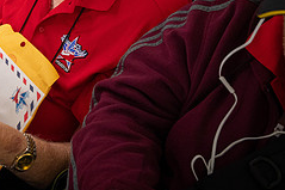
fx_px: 585
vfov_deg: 17.6
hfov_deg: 25.8
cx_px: -11
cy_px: -30
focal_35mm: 74
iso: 6400
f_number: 6.3
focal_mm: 30.5
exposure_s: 1/60
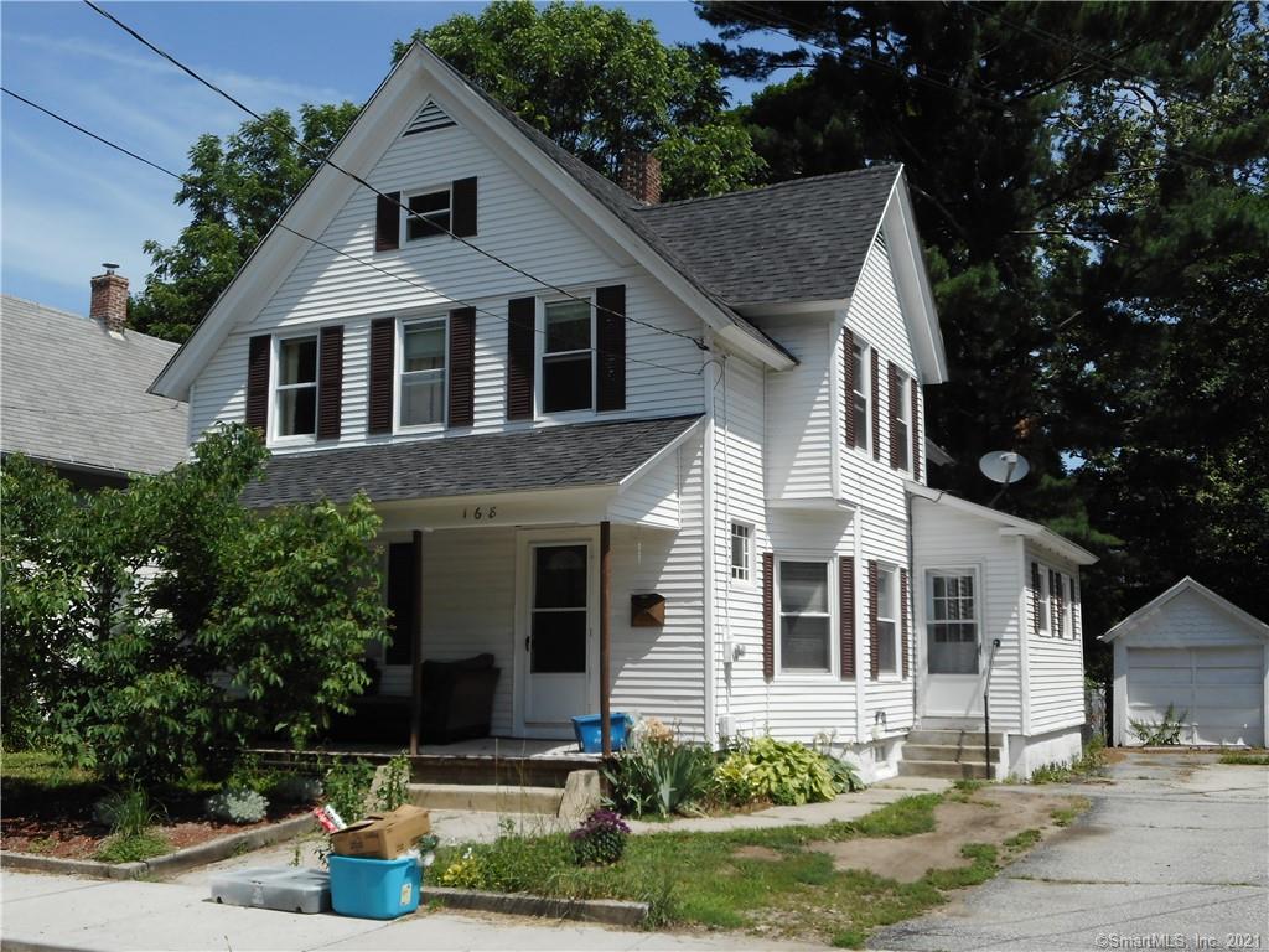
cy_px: 476
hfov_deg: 47.9
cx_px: 634
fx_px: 1430
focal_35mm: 39
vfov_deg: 36.8
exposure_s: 1/500
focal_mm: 6.9
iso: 80
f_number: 4.5
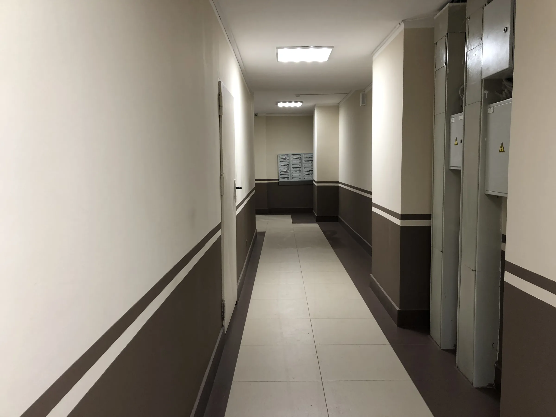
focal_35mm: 28
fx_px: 450
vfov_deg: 49.7
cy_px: 208
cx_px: 278
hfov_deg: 63.4
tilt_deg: -5.3
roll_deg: +0.3
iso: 40
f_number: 1.8
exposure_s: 1/20
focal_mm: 4
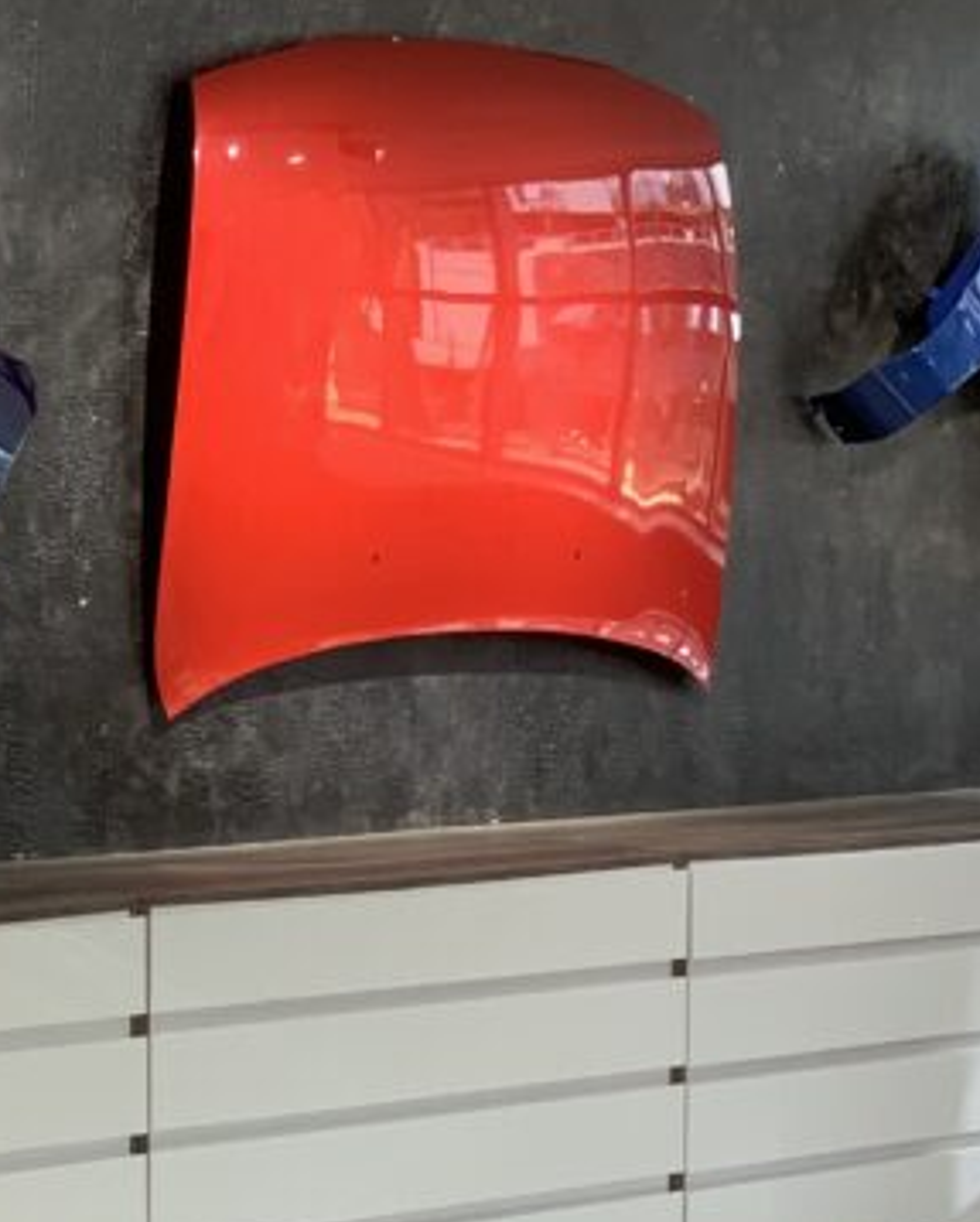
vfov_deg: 13.3
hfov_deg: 10.6
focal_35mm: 145
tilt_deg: -2.5
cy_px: 778
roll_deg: -0.3
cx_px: 229
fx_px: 5250
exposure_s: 1/50
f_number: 2.4
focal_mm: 6
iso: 80
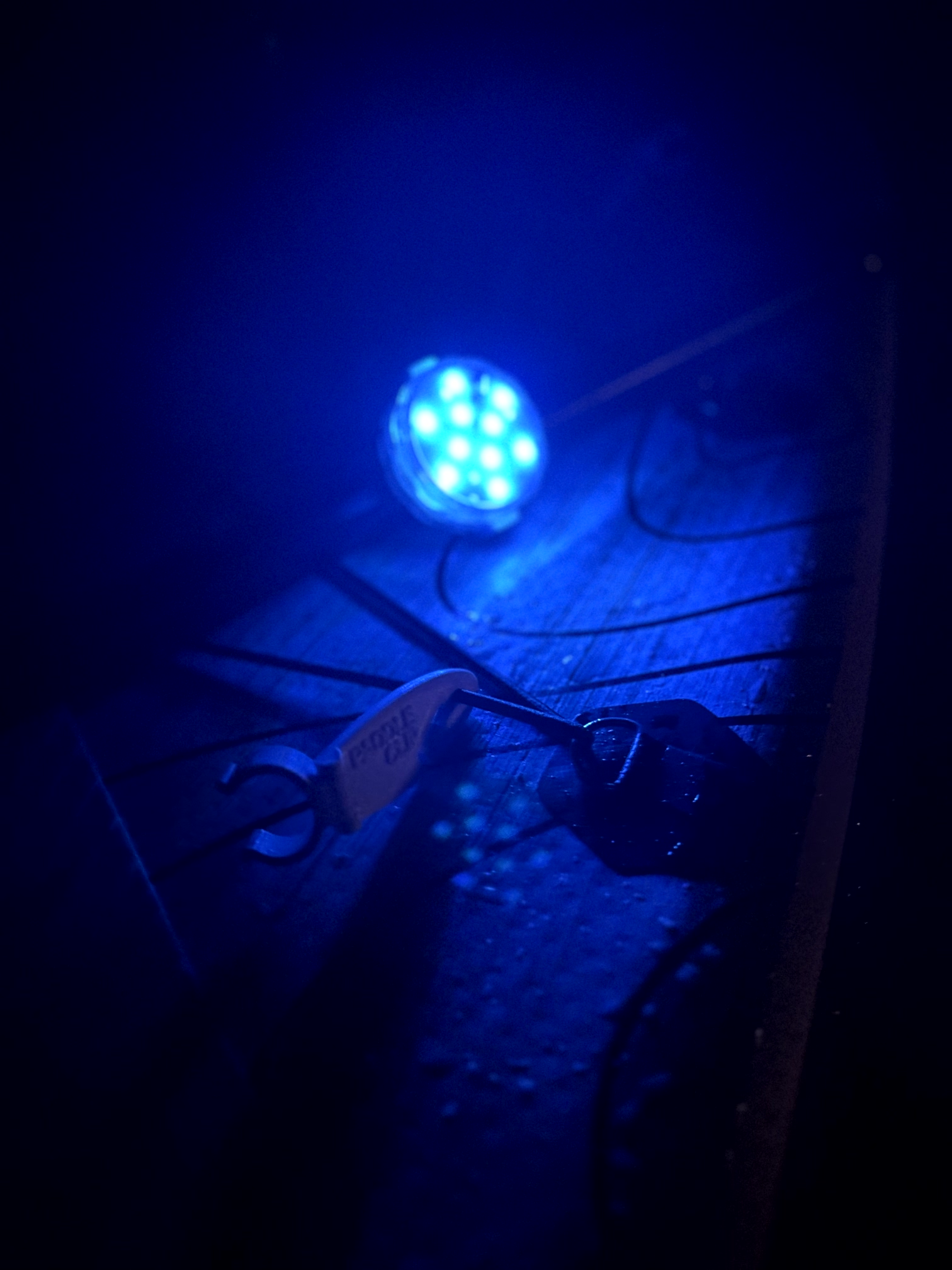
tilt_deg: -38.4
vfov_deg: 67.3
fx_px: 953
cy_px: 635
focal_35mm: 26
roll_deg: -2.9
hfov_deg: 53.1
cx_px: 476
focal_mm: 5.7
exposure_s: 1/15
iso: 1250
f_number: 1.5
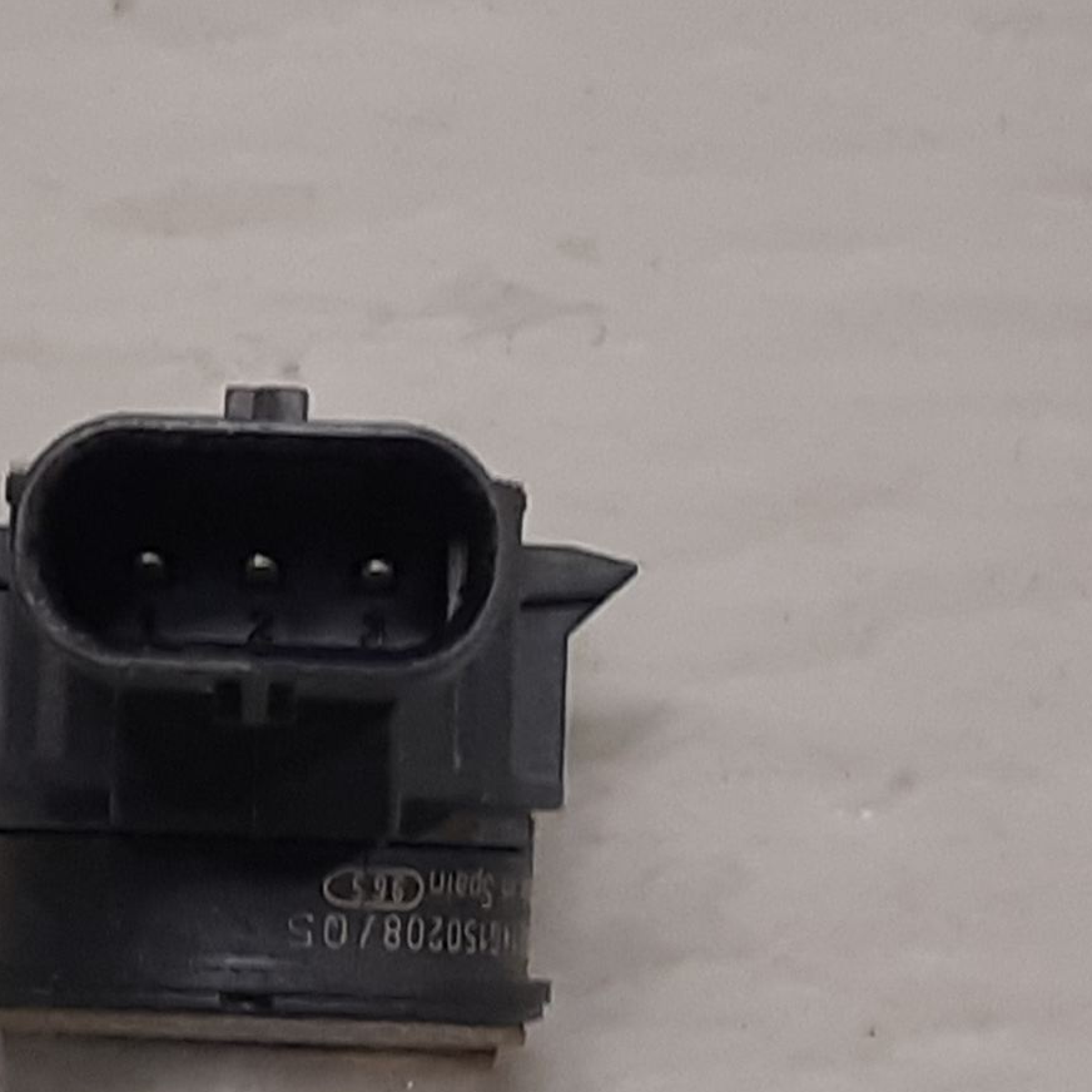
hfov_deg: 29.9
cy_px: 700
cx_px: 55
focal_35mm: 54
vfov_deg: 31.5
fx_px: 1927
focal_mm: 3.93
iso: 100
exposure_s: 1/50
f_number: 1.7
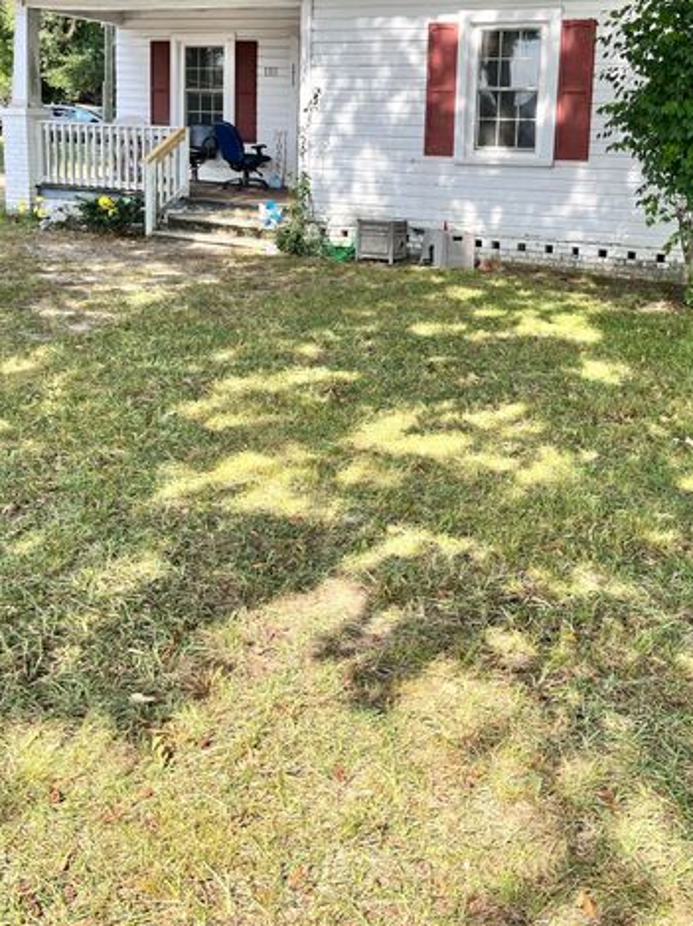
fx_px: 989
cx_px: 395
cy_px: 279
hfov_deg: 38.5
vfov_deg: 49.0
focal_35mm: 37
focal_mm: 5.1
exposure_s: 1/696
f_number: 1.6
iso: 50
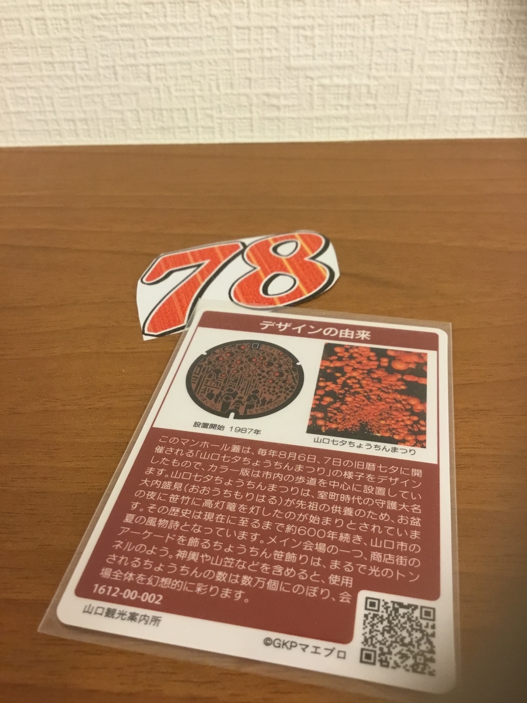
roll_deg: +2.9
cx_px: 264
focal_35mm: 31
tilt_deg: -38.6
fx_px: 629
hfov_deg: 45.4
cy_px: 352
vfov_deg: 58.4
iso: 125
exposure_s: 1/33
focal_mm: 3.3
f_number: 2.4
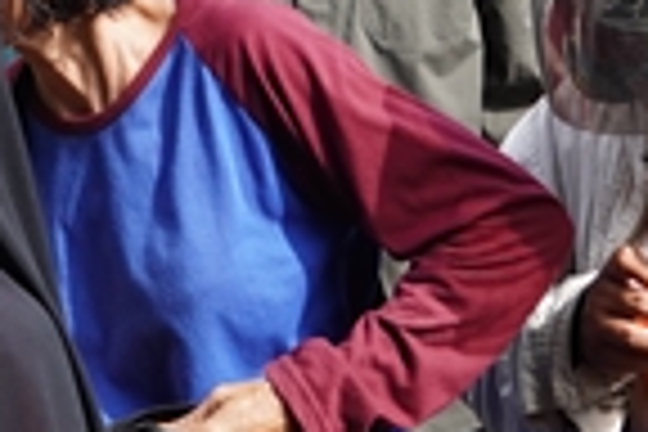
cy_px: -322
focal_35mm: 206
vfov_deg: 6.5
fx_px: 3712
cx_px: 230
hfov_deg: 10.0
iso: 500
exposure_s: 1/1000
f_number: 4
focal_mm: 31
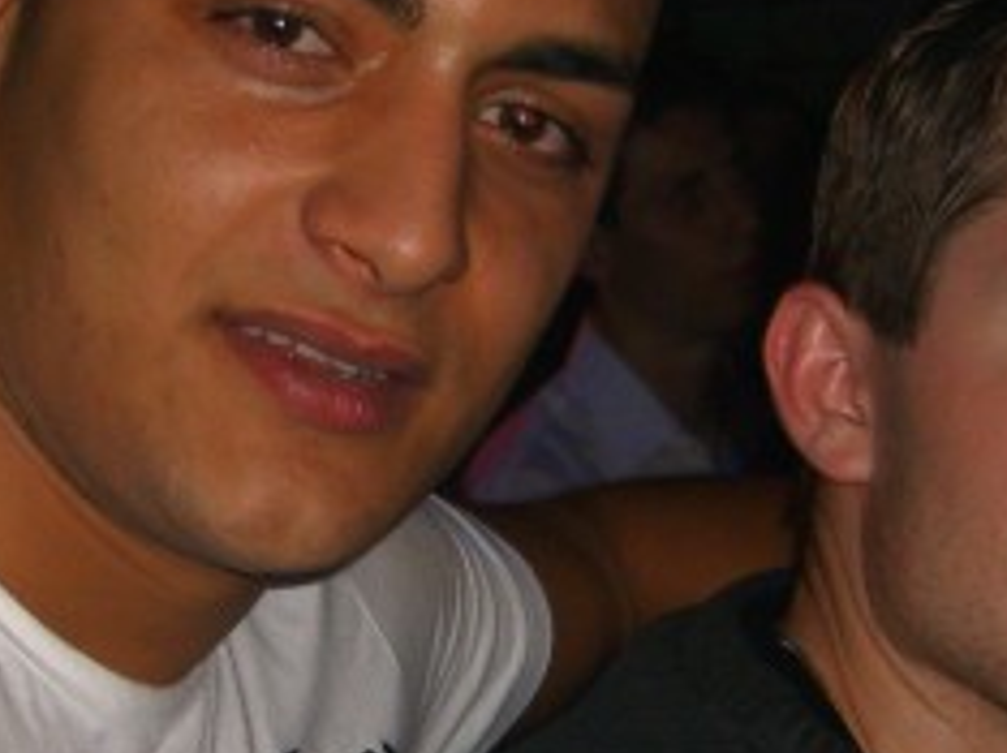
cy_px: 620
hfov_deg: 15.2
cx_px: 456
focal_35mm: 130
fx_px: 3778
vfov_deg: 11.3
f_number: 2.8
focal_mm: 7.9
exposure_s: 1/60
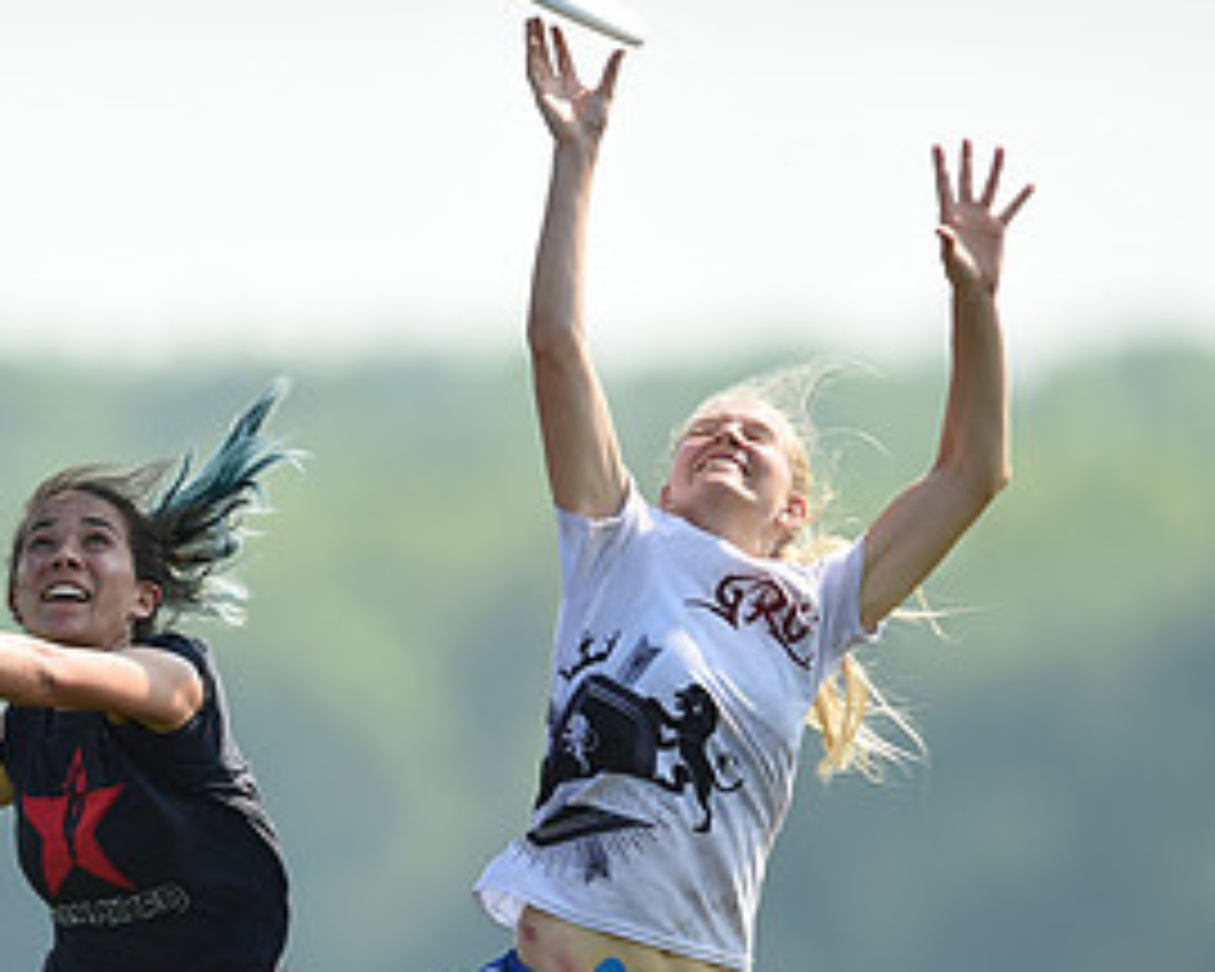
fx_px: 28947
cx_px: 328
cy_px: 853
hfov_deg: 2.4
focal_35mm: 805
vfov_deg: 1.9
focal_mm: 400
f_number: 2.8
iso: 100
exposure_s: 1/1000
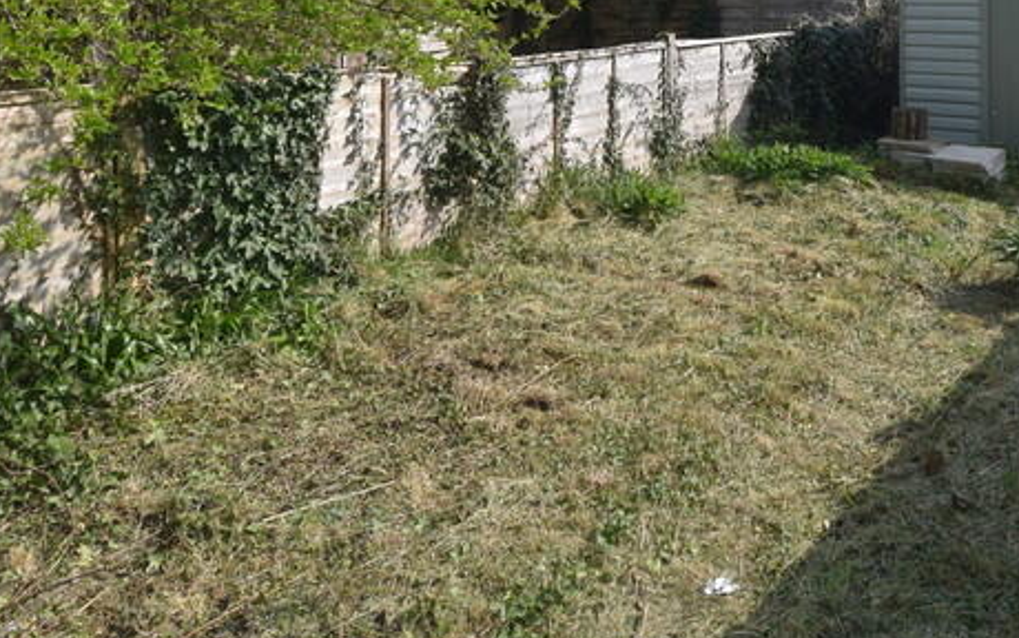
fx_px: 945
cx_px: 755
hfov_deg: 54.2
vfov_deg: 34.1
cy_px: 6
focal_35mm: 34
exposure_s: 1/320
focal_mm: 10
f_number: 9
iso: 200
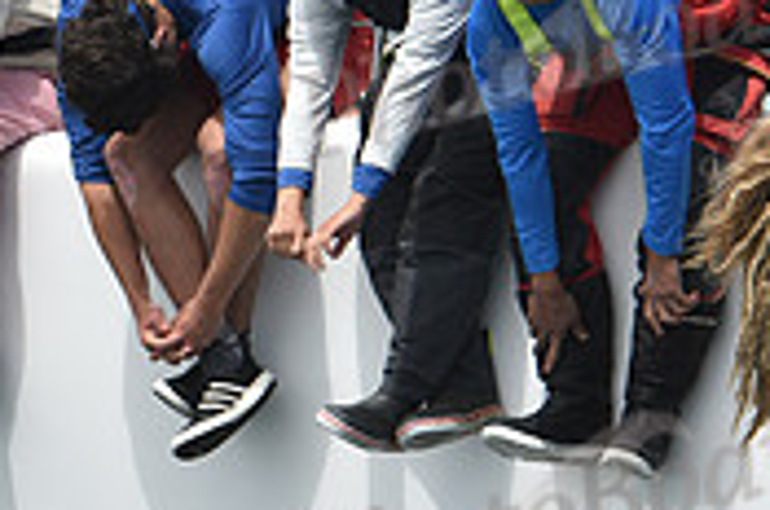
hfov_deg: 3.8
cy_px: 336
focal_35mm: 548
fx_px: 11700
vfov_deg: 2.5
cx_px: 75
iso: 250
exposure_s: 1/1000
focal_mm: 165
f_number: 8
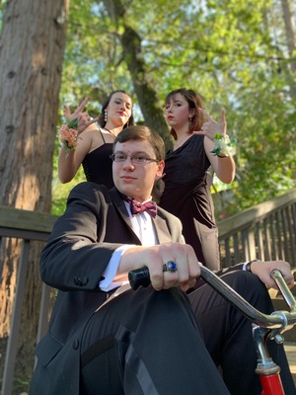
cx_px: 148
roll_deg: -1.1
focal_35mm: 26
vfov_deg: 67.3
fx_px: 296
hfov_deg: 53.1
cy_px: 198
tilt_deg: +16.8
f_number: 1.8
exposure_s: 1/121
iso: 80
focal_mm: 4.25
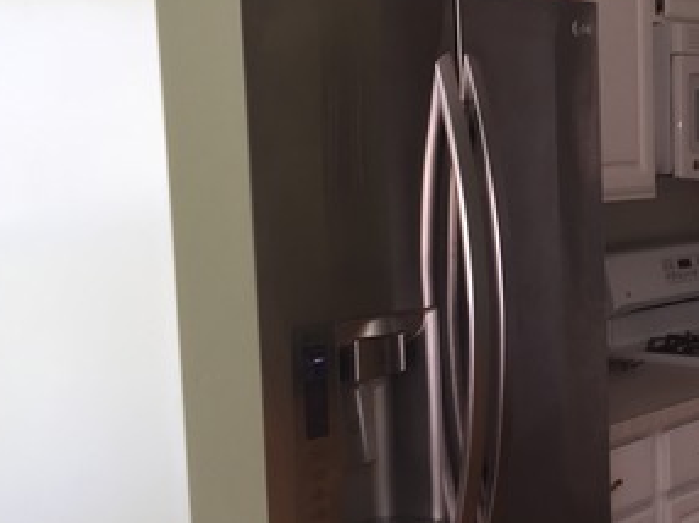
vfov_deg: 22.6
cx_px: 670
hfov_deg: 28.3
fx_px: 1311
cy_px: 281
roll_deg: +1.3
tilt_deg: -4.9
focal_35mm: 65
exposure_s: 1/30
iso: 40
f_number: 2.2
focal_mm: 4.15
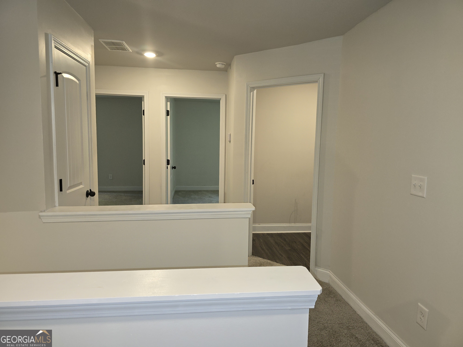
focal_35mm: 23
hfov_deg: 73.9
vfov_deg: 58.9
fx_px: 308
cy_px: 174
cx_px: 232
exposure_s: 1/30
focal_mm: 6.3
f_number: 1.7
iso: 100
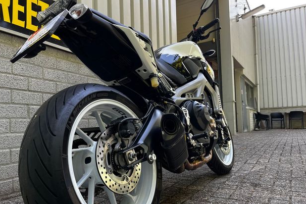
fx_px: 238
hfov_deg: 65.5
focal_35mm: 28
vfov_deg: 46.4
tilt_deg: +2.1
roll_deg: +0.9
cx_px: 151
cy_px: 110
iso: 50
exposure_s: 1/122
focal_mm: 5.1
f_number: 1.6
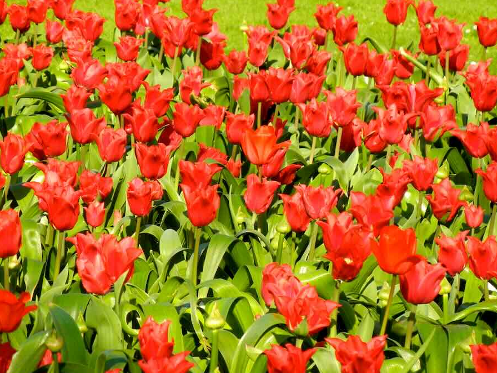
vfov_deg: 5.7
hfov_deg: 7.6
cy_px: 164
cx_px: 265
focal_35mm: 262
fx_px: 3761
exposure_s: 1/388
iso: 160
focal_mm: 41.2
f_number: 4.8
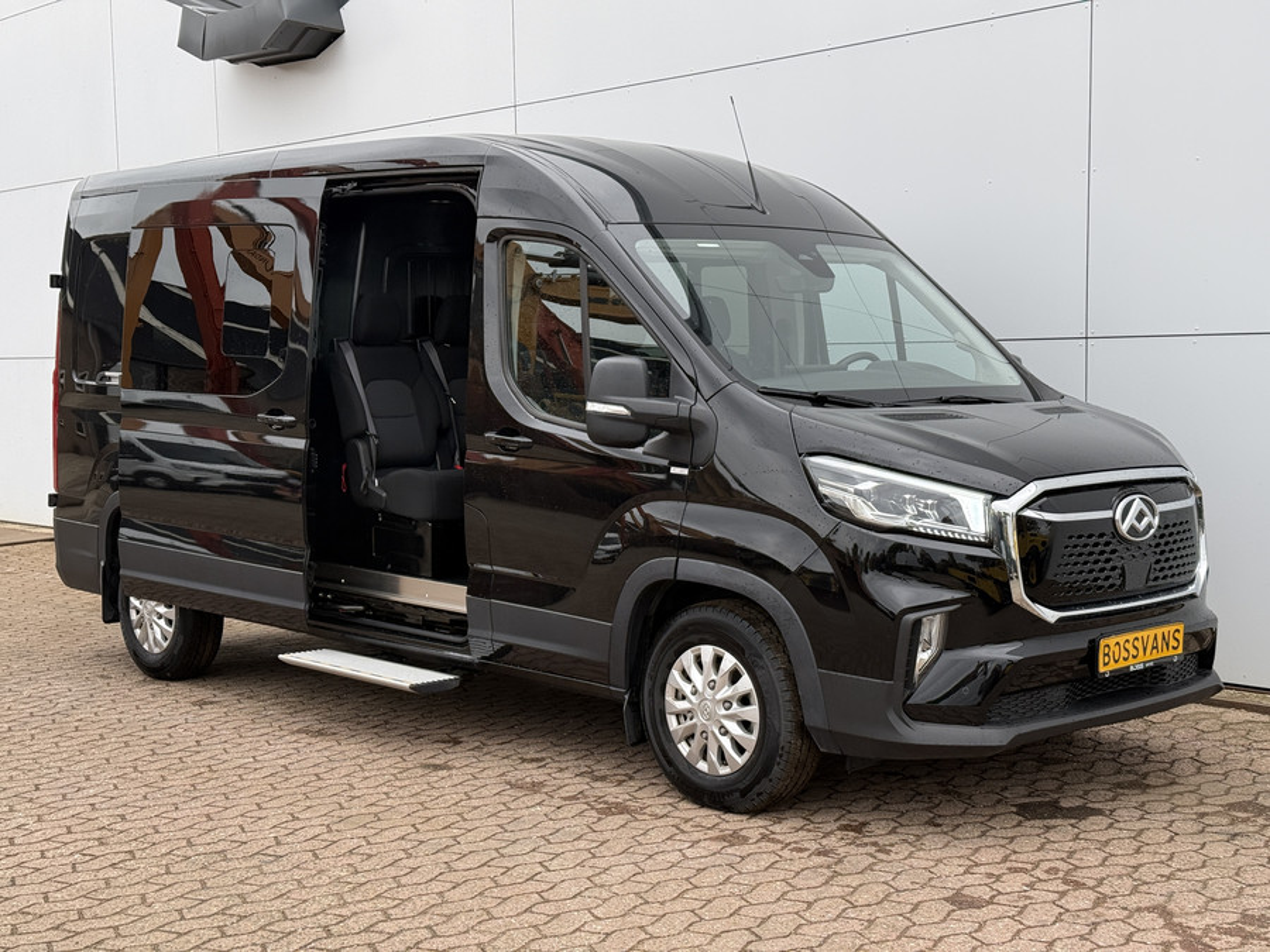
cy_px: 476
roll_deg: +0.3
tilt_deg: -4.6
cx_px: 635
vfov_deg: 30.3
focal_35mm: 48
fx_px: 1761
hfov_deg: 39.7
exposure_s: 1/402
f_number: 1.78
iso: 100
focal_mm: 6.76
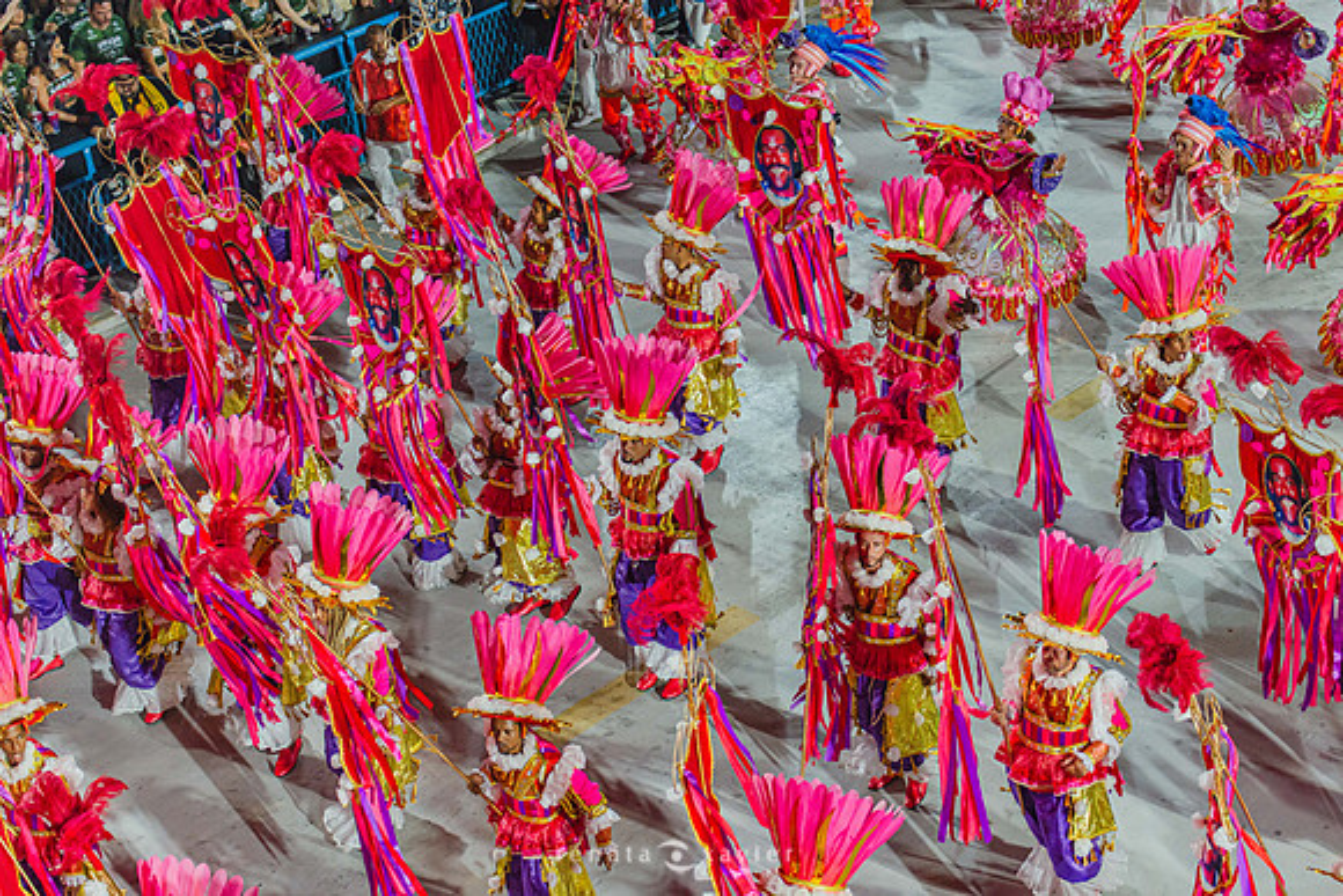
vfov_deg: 19.5
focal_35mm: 70
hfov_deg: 28.8
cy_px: 448
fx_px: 2612
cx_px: 672
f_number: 5
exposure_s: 1/320
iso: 1600
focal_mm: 70
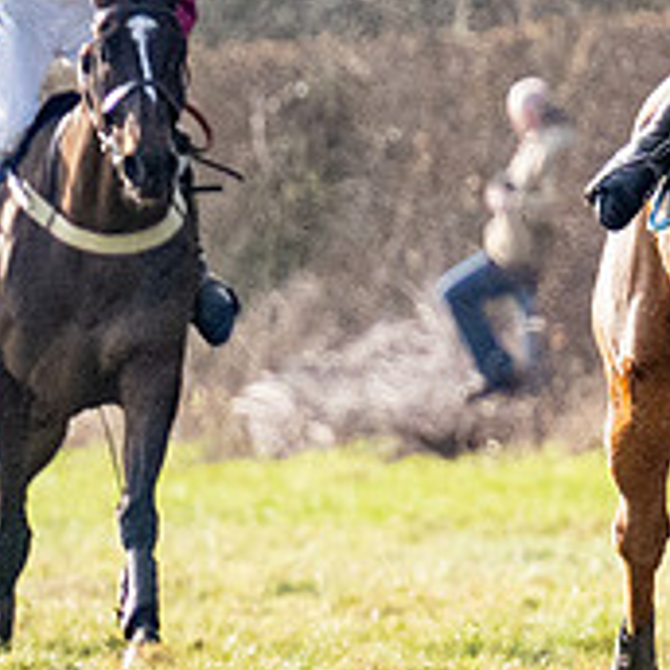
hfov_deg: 1.1
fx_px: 35409
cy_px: 145
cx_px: 1541
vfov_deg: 1.1
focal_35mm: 1617
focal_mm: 210
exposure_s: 1/4000
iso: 800
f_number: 4
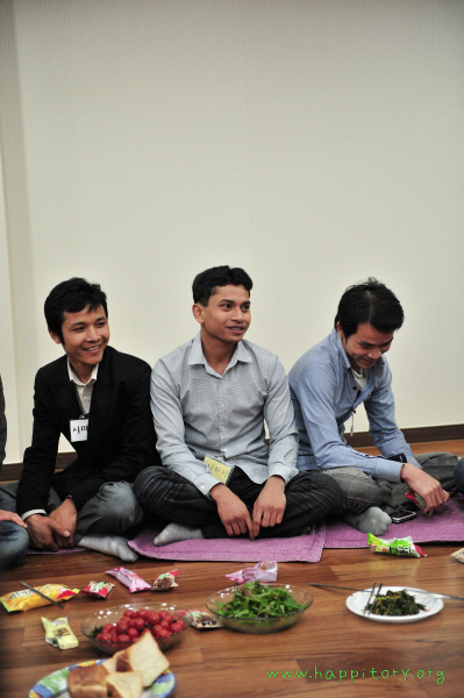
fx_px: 968
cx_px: 232
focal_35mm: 50
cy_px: 349
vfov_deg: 39.6
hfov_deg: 26.9
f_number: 2.8
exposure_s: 1/160
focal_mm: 50
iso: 1600
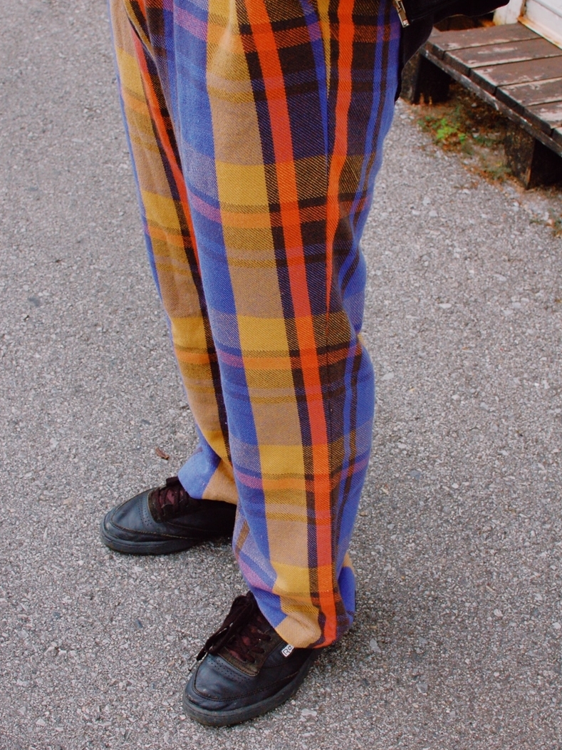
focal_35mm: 58
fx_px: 1246
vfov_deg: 33.5
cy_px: 389
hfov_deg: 25.4
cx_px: 281
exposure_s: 1/250
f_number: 8
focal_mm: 35
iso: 800
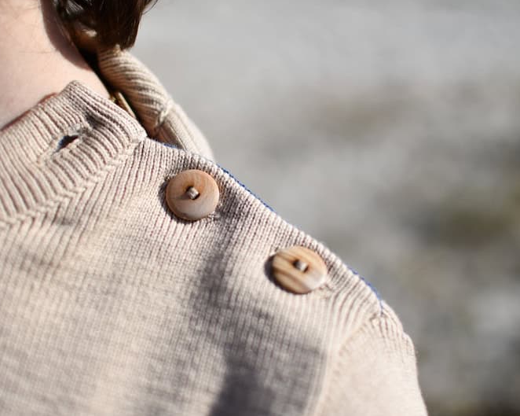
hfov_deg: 31.9
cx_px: 226
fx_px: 908
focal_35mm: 59
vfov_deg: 25.8
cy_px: 207
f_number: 1.8
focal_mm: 35
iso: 79
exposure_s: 1/6400
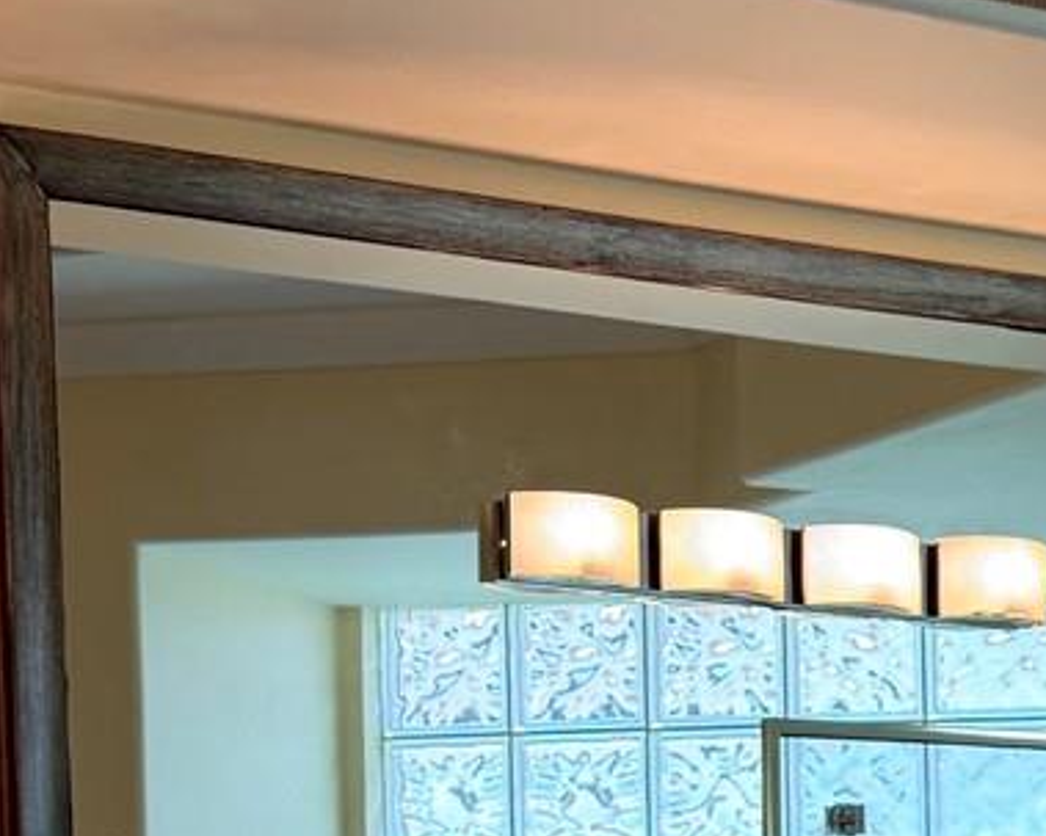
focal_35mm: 99
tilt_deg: -3.4
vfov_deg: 14.7
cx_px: 878
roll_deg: +1.5
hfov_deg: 19.1
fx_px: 3064
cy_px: 1156
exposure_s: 1/120
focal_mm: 6.76
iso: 160
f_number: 1.78
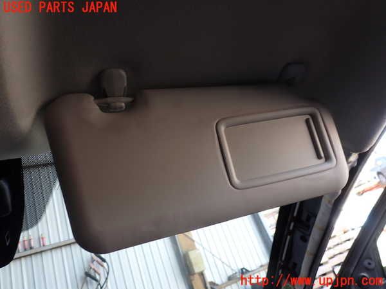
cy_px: 144
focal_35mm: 25
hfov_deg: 69.4
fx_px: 279
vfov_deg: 54.9
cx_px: 193
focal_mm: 4.5
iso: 100
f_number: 2.8
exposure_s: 1/60
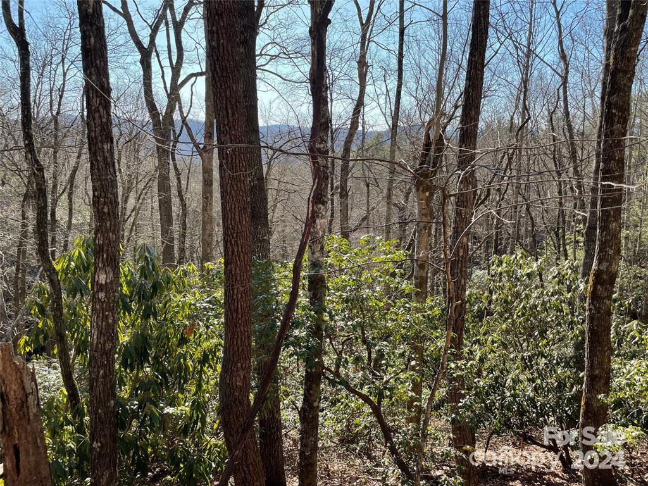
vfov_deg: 53.1
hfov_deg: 67.3
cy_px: 243
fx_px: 487
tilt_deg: -12.1
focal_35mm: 26
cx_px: 324
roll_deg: -0.9
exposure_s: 1/774
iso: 32
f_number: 1.6
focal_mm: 4.2
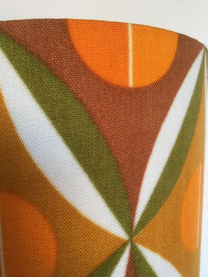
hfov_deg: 48.2
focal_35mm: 29
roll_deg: +1.3
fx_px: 232
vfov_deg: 61.7
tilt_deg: -5.8
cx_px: 104
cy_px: 138
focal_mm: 4.15
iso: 40
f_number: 2.2
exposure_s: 1/33
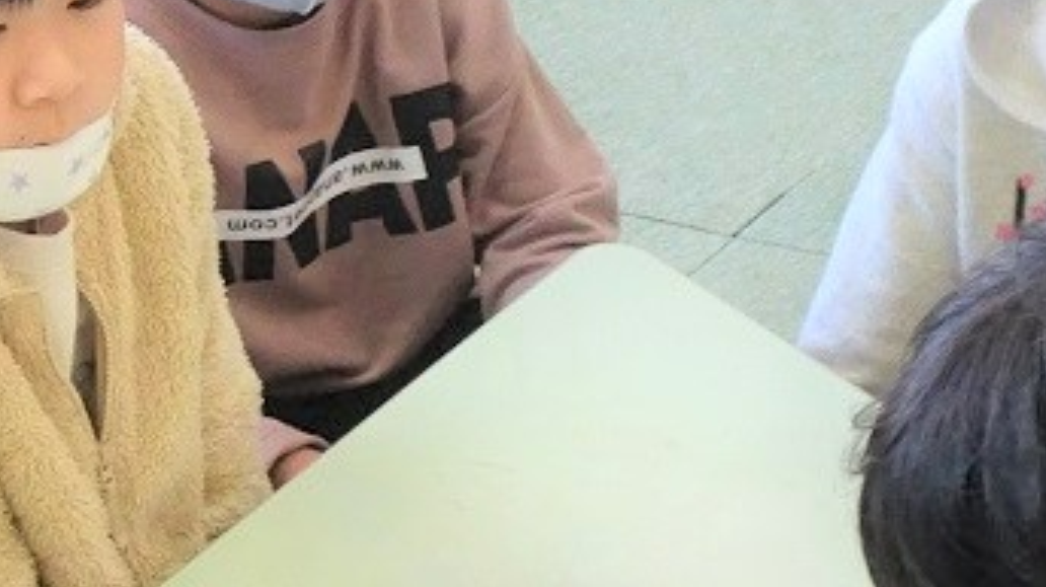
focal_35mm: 149
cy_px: 248
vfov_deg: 8.1
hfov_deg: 13.9
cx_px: -322
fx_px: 4130
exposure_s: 1/60
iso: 640
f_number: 4.5
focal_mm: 8.18
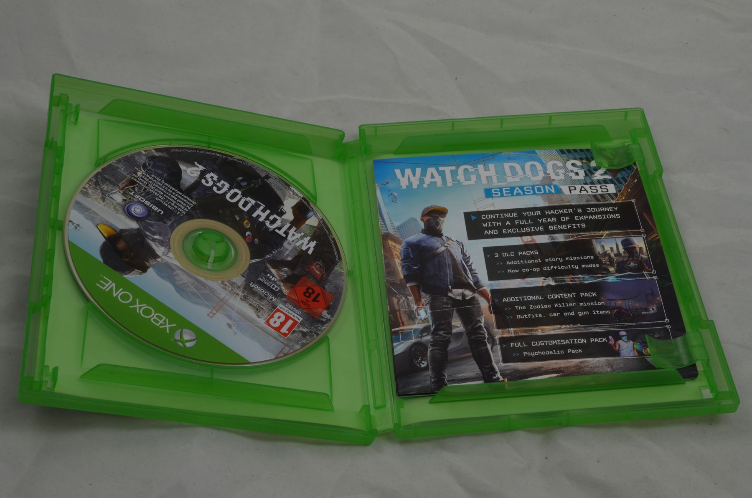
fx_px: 1251
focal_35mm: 60
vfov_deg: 22.5
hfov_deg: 33.5
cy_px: 249
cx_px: 376
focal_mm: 40
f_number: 20
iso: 100
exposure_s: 1/3
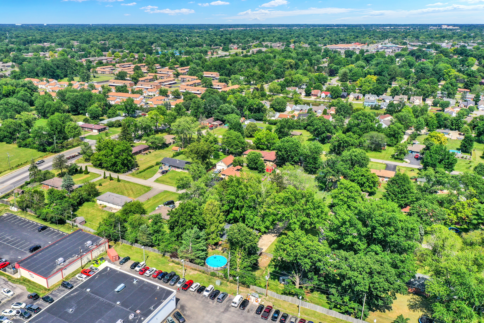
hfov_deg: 65.5
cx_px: 242
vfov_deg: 46.4
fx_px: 376
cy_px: 162
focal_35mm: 28
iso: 100
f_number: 6.3
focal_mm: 10.26
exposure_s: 1/500
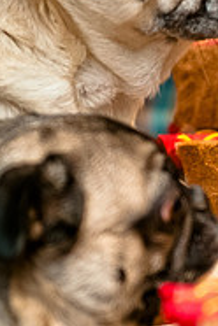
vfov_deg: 2.8
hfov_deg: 1.9
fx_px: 6594
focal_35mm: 726
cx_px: 171
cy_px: 145
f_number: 2.8
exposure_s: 1/200
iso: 200
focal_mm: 200
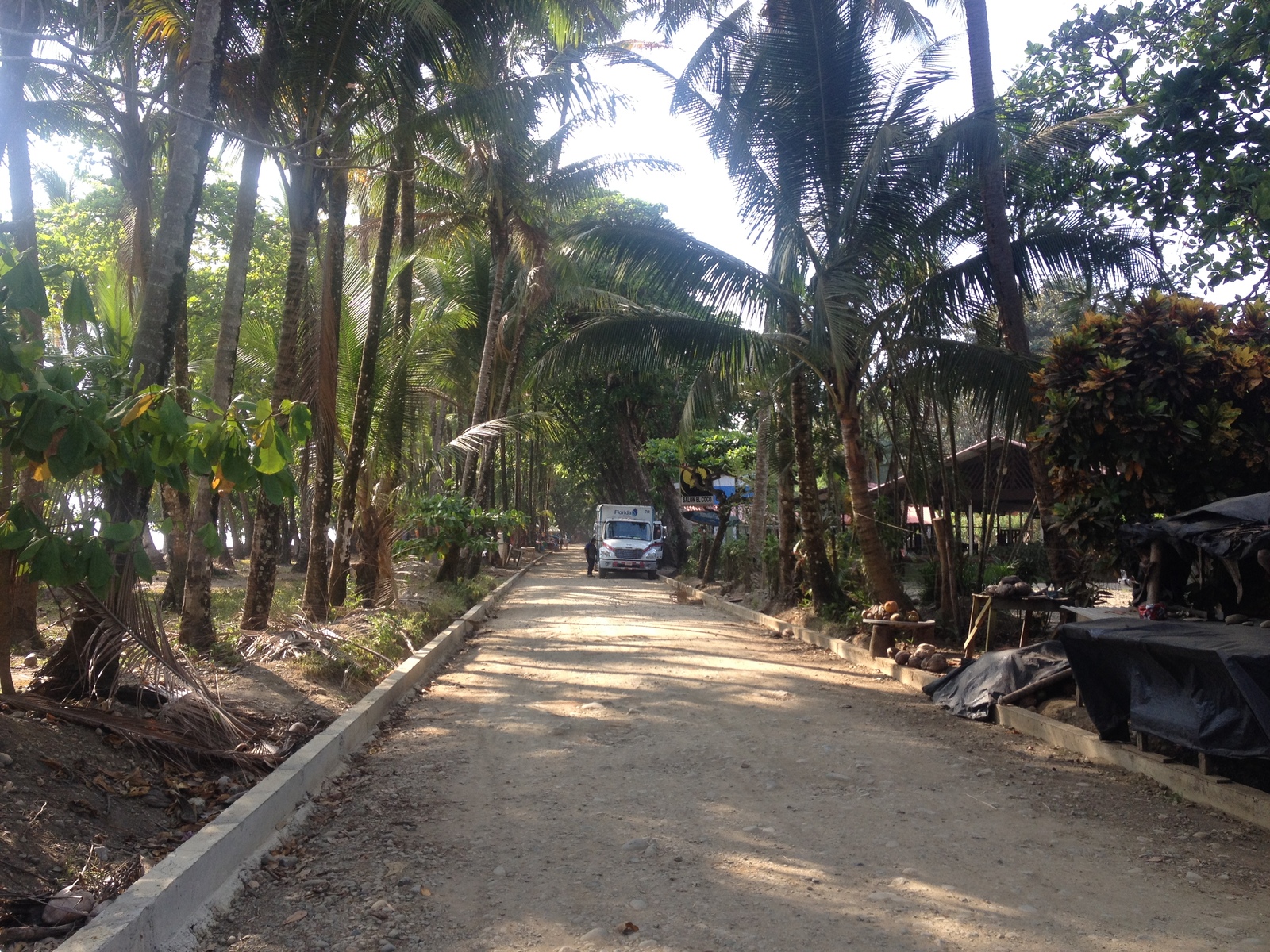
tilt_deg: -0.1
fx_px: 1284
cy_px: 476
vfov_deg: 40.7
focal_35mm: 35
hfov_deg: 52.6
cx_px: 635
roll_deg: +0.0
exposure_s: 1/343
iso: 50
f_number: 2.4
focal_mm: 4.28
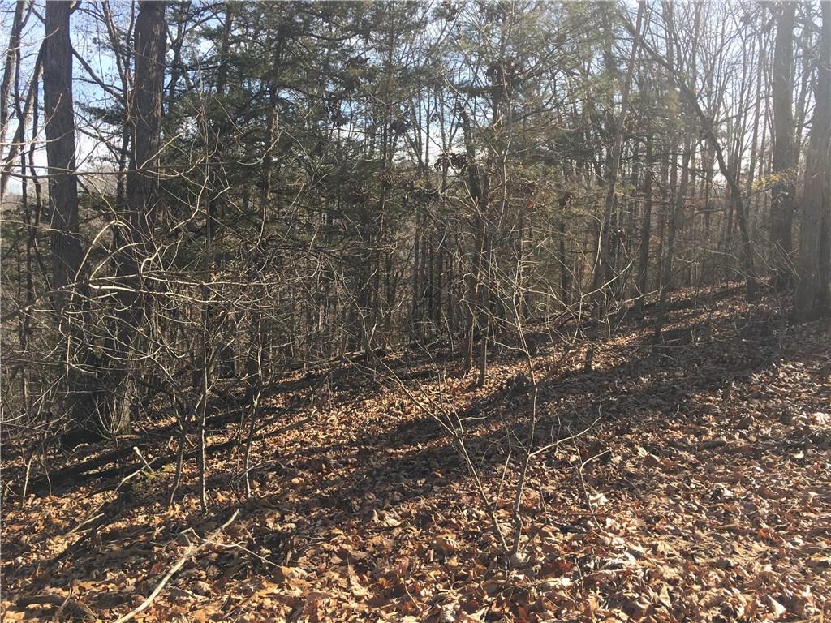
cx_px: 416
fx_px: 696
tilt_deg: -6.3
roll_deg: -3.4
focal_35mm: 29
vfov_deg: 48.2
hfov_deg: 61.7
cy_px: 312
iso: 25
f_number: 2.2
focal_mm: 4.15
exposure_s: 1/545
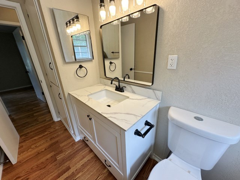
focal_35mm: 14
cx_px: 120
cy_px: 90
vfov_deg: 85.7
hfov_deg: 102.1
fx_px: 97
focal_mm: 2.22
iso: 80
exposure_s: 1/120
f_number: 2.2
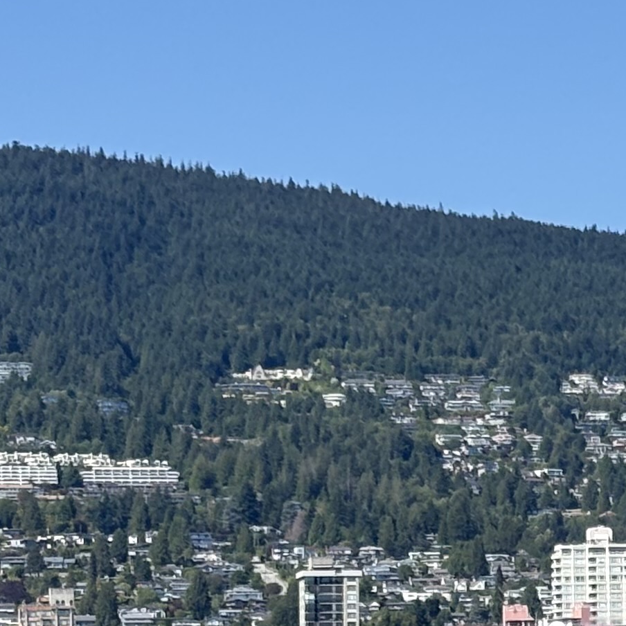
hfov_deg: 8.4
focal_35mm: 205
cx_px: 903
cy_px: 606
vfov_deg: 8.5
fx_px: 4194
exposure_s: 1/3279
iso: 40
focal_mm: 5.96
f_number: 1.6
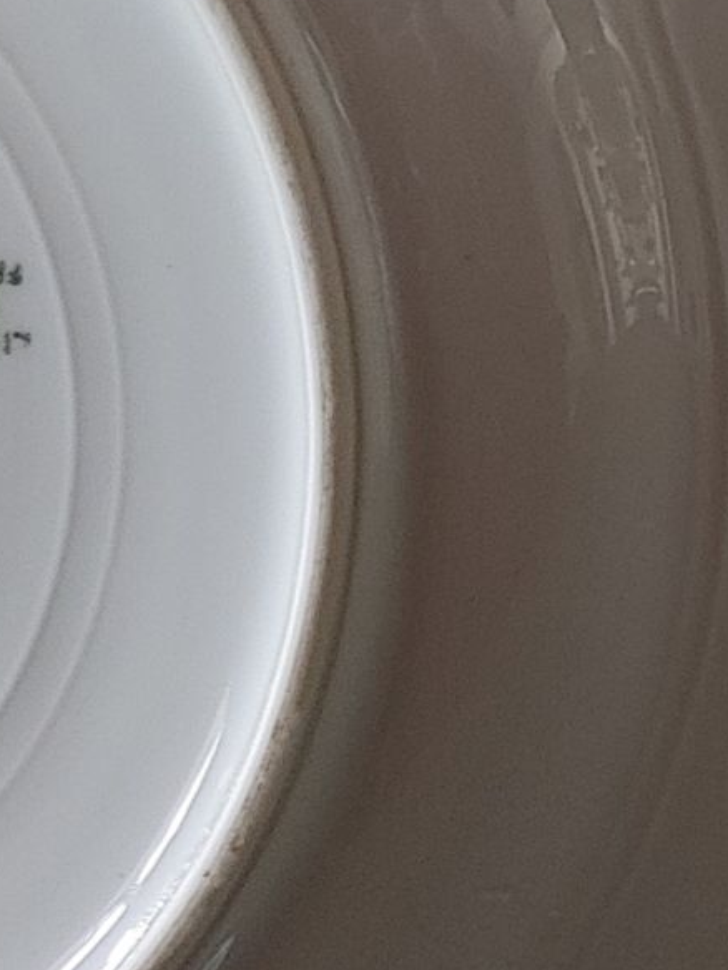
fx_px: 3197
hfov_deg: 12.5
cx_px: 1014
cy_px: 241
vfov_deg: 17.2
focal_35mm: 114
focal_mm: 4.81
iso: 400
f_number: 1.8
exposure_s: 1/60
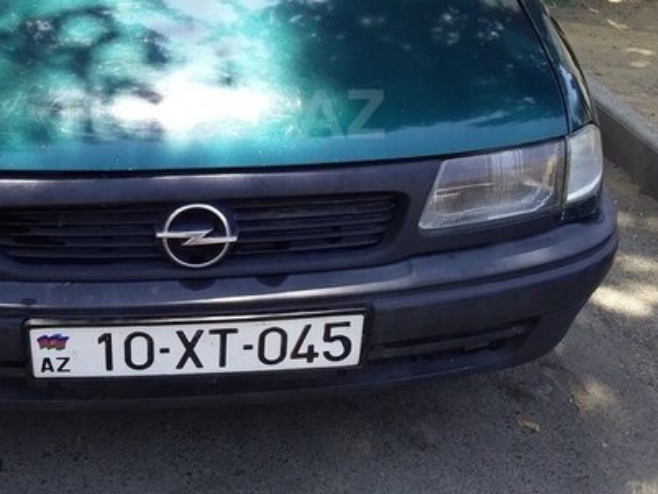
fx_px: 970
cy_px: 114
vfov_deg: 28.1
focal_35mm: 51
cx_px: 217
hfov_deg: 37.1
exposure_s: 1/268
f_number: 2.2
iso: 40
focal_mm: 3.3
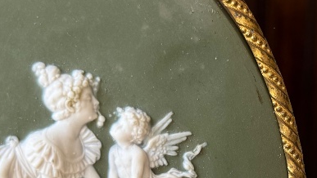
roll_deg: -1.4
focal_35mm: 81
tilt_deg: -17.6
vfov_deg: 14.8
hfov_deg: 25.5
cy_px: 154
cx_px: 275
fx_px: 681
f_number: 1.78
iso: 160
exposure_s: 1/121
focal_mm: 6.76
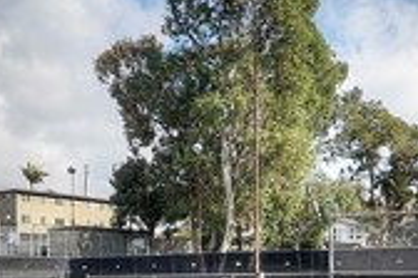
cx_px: 85
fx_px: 662
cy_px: 302
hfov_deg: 34.0
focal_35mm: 57
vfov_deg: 22.5
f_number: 8
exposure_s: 1/500
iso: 400
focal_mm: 10
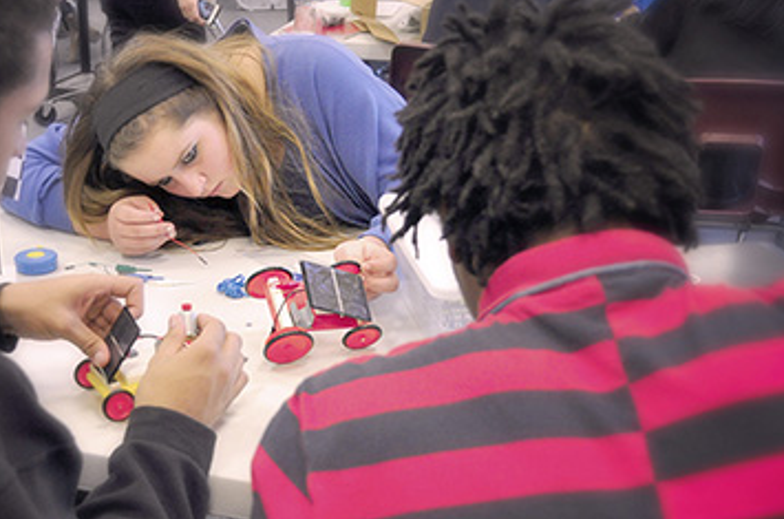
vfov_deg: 24.5
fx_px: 1195
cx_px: 283
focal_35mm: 55
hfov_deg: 36.1
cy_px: 287
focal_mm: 26
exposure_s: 1/125
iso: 1600
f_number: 4.2
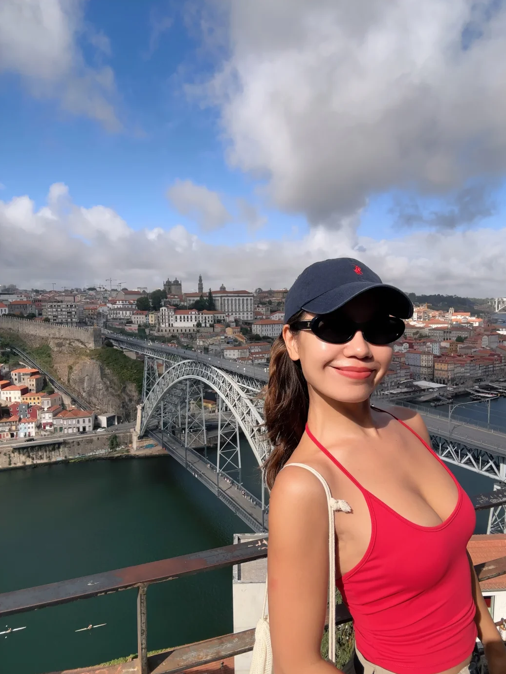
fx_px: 468
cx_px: 264
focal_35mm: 24
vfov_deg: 71.6
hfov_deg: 56.8
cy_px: 350
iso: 25
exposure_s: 1/1739
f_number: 1.9
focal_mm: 2.69
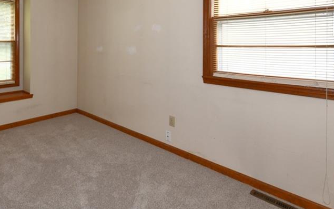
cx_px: 106
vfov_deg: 50.5
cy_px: 49
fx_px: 209
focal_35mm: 23
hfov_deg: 74.3
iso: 800
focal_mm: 14
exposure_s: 1/160
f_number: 7.1
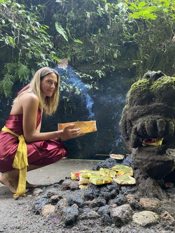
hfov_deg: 53.1
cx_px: 88
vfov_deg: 67.3
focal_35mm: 26
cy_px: 116
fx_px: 175
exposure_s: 1/42
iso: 500
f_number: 1.8
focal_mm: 4.25
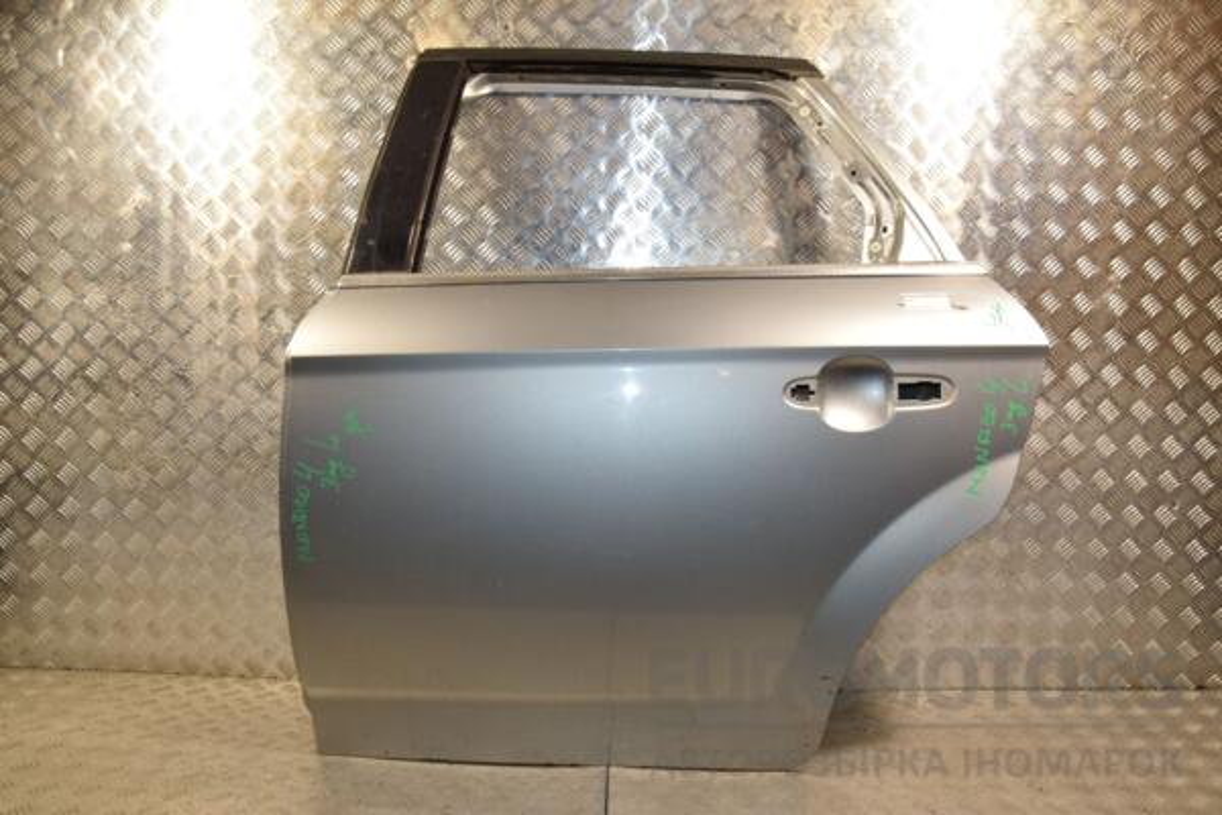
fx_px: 1069
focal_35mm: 32
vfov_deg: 41.7
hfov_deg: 59.5
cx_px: 611
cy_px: 408
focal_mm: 21
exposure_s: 1/200
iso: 800
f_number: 9
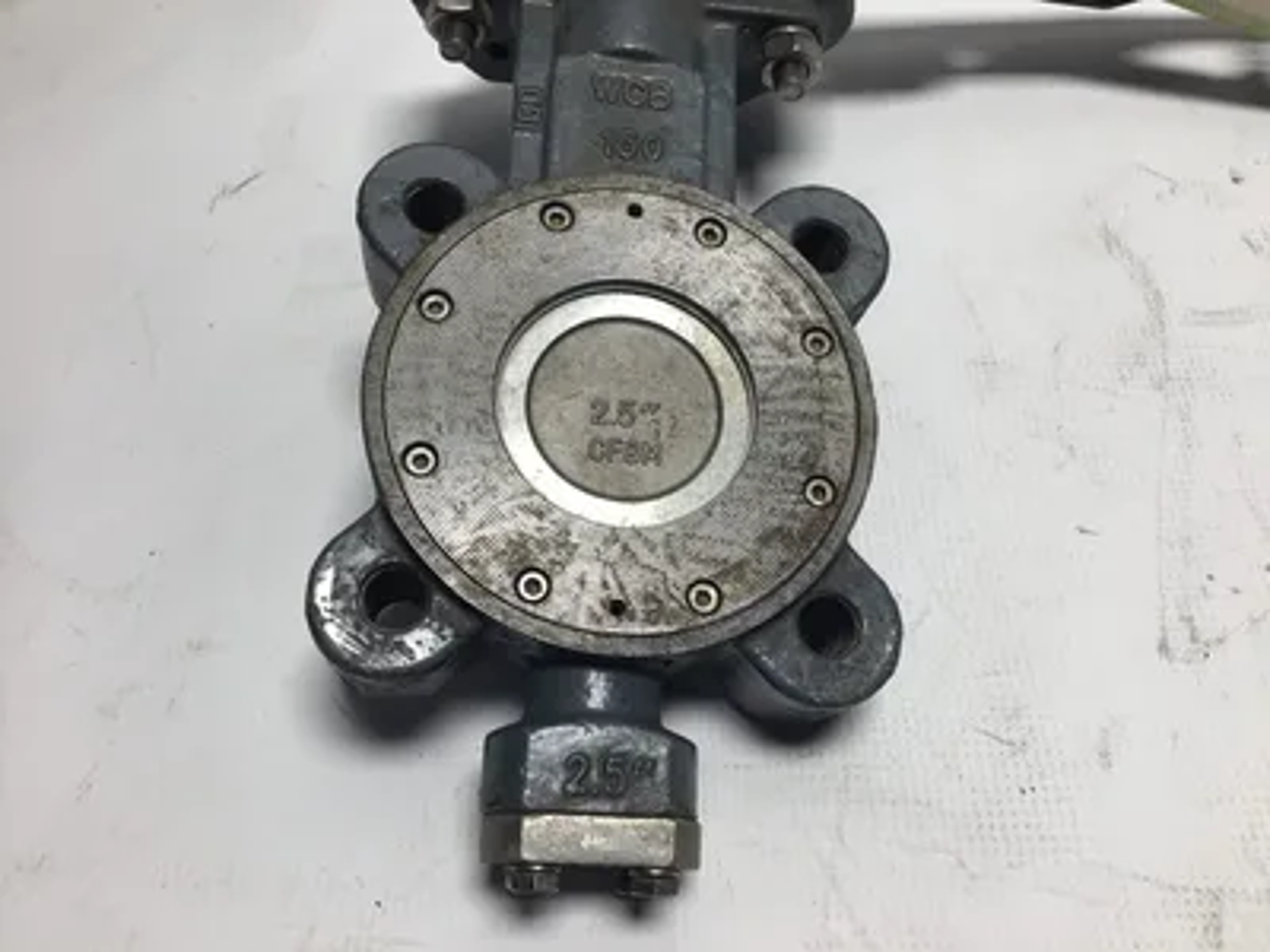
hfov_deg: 58.4
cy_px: 476
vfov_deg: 45.4
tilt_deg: -58.4
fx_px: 1137
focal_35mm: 31
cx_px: 635
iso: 25
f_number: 2.4
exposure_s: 1/120
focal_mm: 3.3
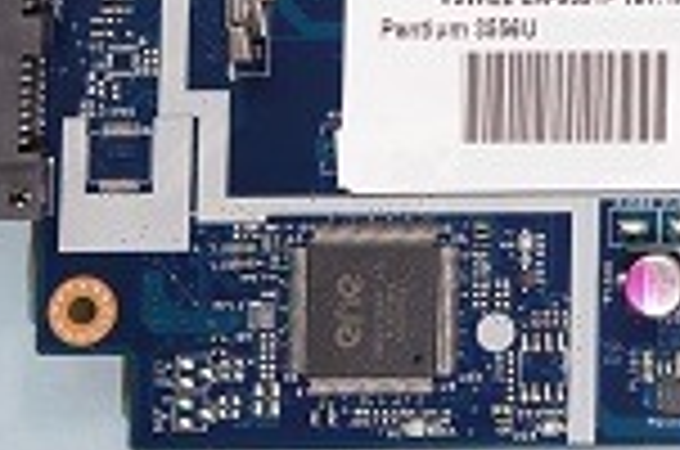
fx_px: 3232
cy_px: -576
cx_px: 986
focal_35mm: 171
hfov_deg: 11.6
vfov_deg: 7.5
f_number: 8
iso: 100
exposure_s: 1/6
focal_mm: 23
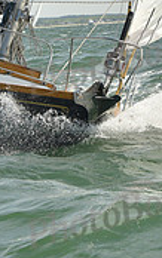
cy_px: 4
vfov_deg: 5.1
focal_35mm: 415
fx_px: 2927
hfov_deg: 3.2
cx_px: -49
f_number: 9
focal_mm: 122
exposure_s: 1/800
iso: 320
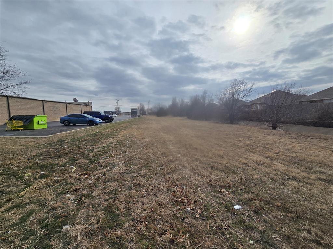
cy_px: 124
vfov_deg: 89.9
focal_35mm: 13
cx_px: 166
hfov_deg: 106.2
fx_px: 125
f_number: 2.2
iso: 50
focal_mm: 2.2
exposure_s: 1/3956
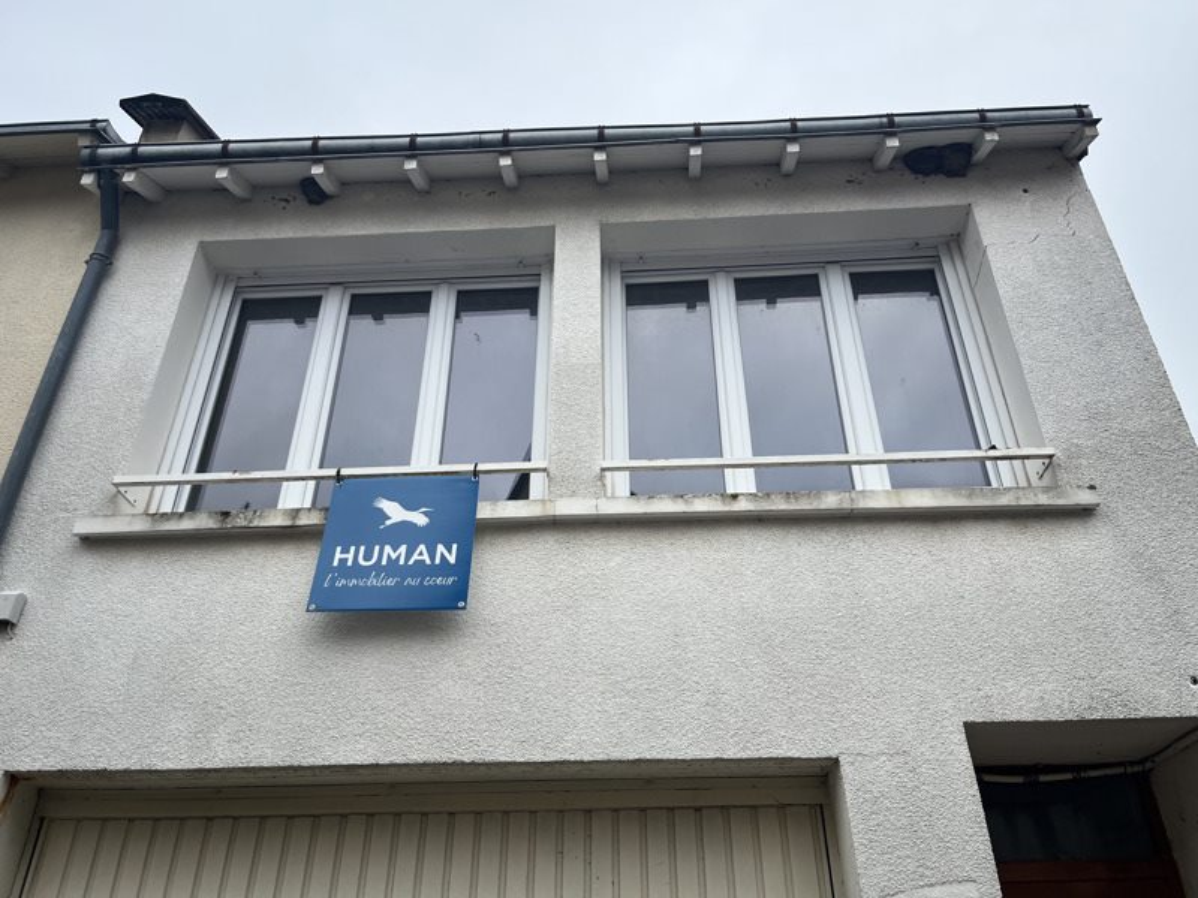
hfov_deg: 67.3
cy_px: 449
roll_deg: +1.2
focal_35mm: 26
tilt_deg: +32.5
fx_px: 900
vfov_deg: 53.1
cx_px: 599
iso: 50
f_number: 1.6
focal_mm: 5.1
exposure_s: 1/2755
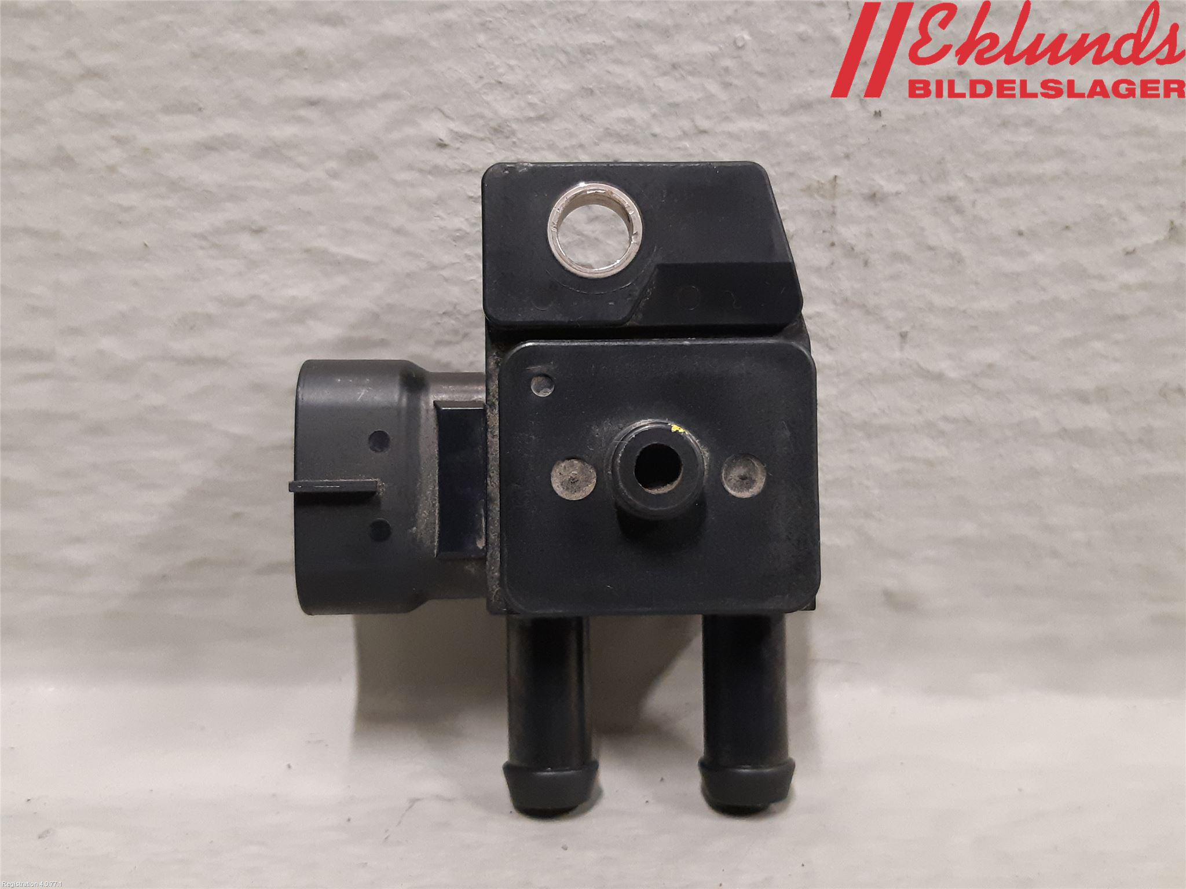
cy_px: 444
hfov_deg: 67.3
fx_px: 891
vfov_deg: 53.1
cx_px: 593
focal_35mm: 26
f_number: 1.7
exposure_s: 1/50
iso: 320
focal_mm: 3.93
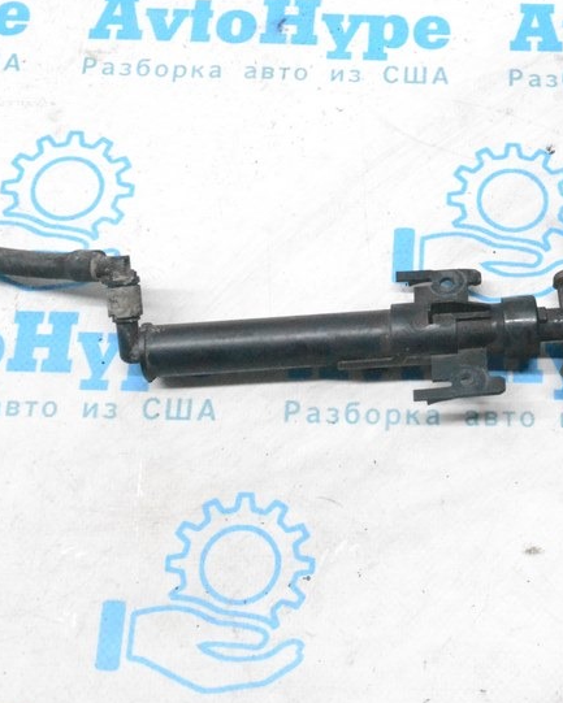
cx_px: 555
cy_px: 289
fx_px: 1333
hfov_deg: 23.0
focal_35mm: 64
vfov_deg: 29.5
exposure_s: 1/160
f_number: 9
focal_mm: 24
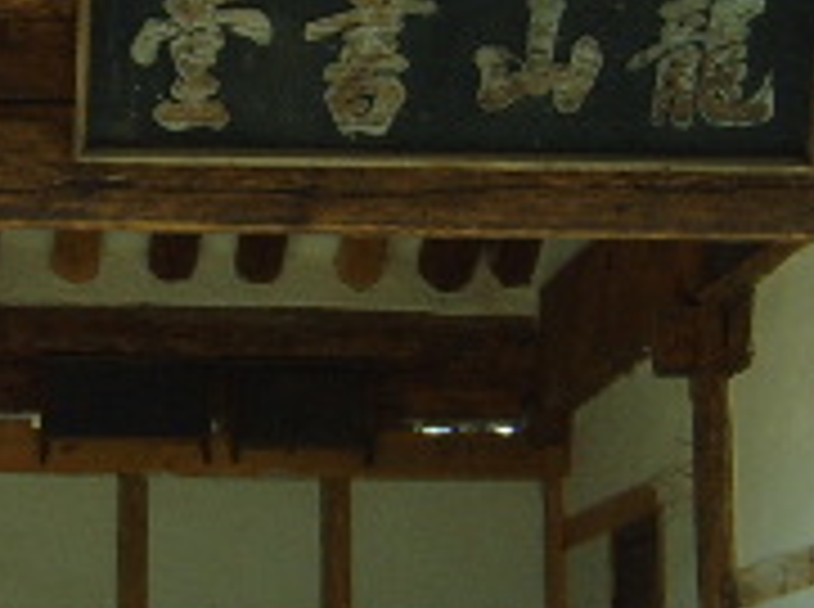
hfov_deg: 15.4
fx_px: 2910
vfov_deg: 11.9
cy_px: 311
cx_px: -126
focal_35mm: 124
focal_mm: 5.8
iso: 50
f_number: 5.8
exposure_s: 1/125
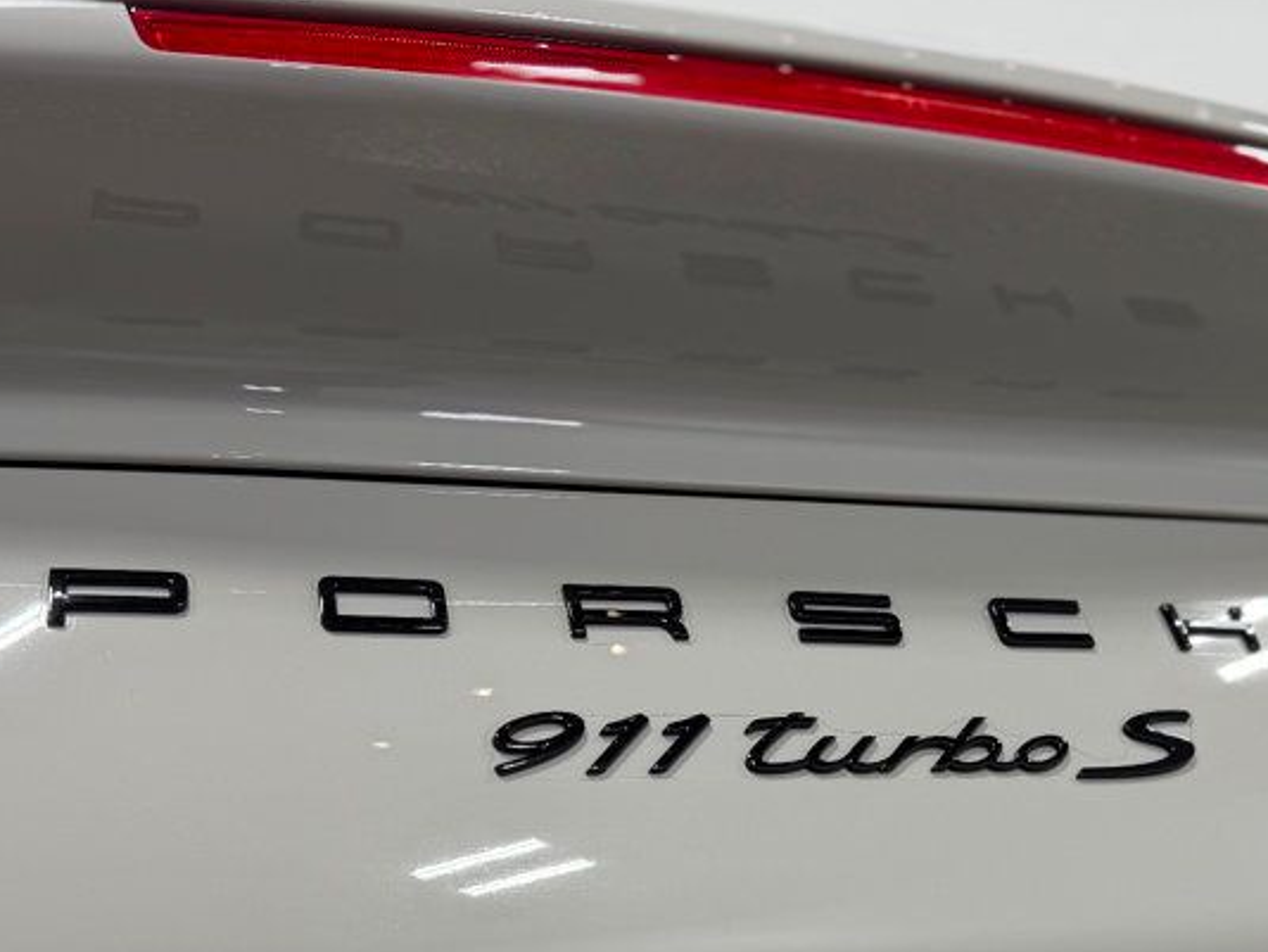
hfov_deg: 41.0
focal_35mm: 46
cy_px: 897
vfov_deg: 29.9
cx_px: 760
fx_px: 1686
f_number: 1.78
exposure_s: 1/249
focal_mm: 6.76
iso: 80
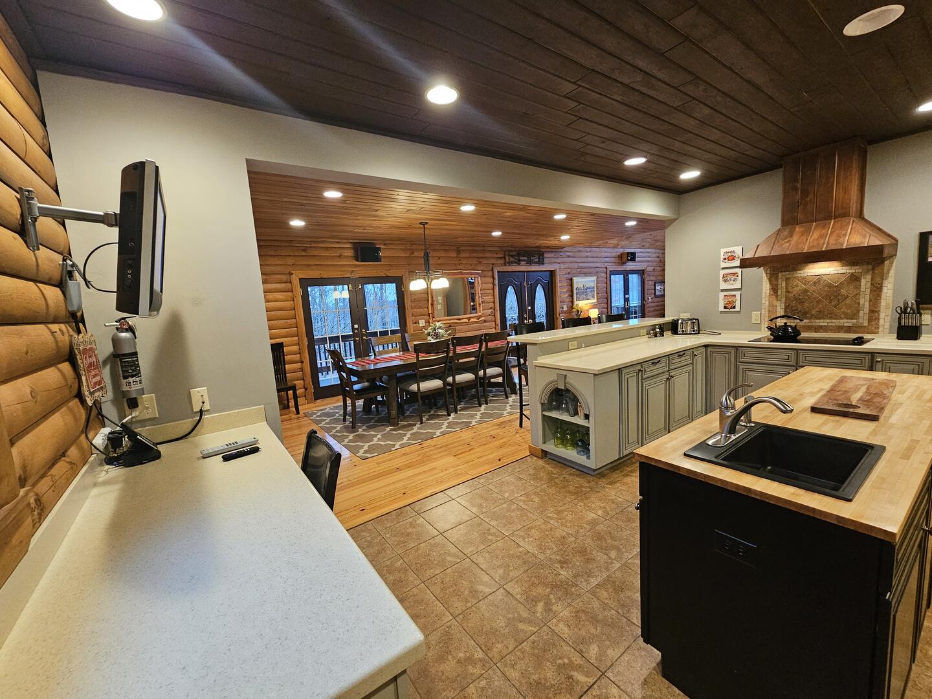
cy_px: 350
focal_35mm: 13
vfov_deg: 89.9
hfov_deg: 106.2
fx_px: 350
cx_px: 466
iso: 400
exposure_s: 1/40
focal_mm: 2.2
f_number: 2.2
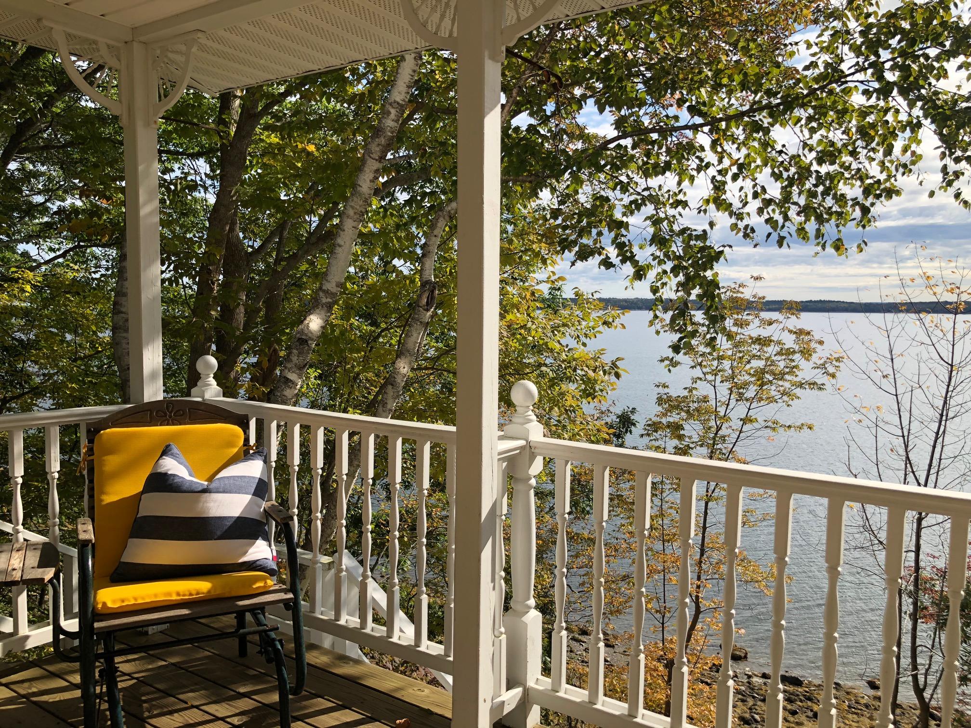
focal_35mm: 28
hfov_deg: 63.4
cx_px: 486
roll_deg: -1.0
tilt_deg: -5.1
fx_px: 785
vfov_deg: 49.7
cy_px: 364
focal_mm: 3.99
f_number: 1.8
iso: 20
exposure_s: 1/1845
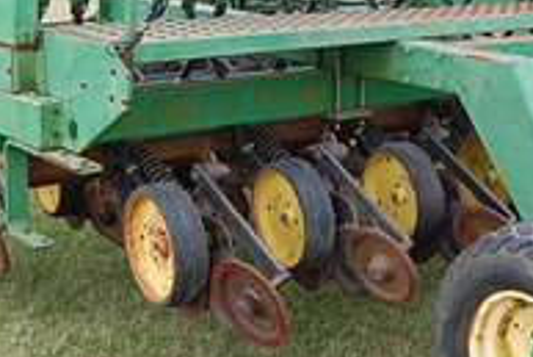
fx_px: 1126
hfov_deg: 26.4
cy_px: 50
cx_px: 387
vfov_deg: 17.8
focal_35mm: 76
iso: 200
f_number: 5.6
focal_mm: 18
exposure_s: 1/125
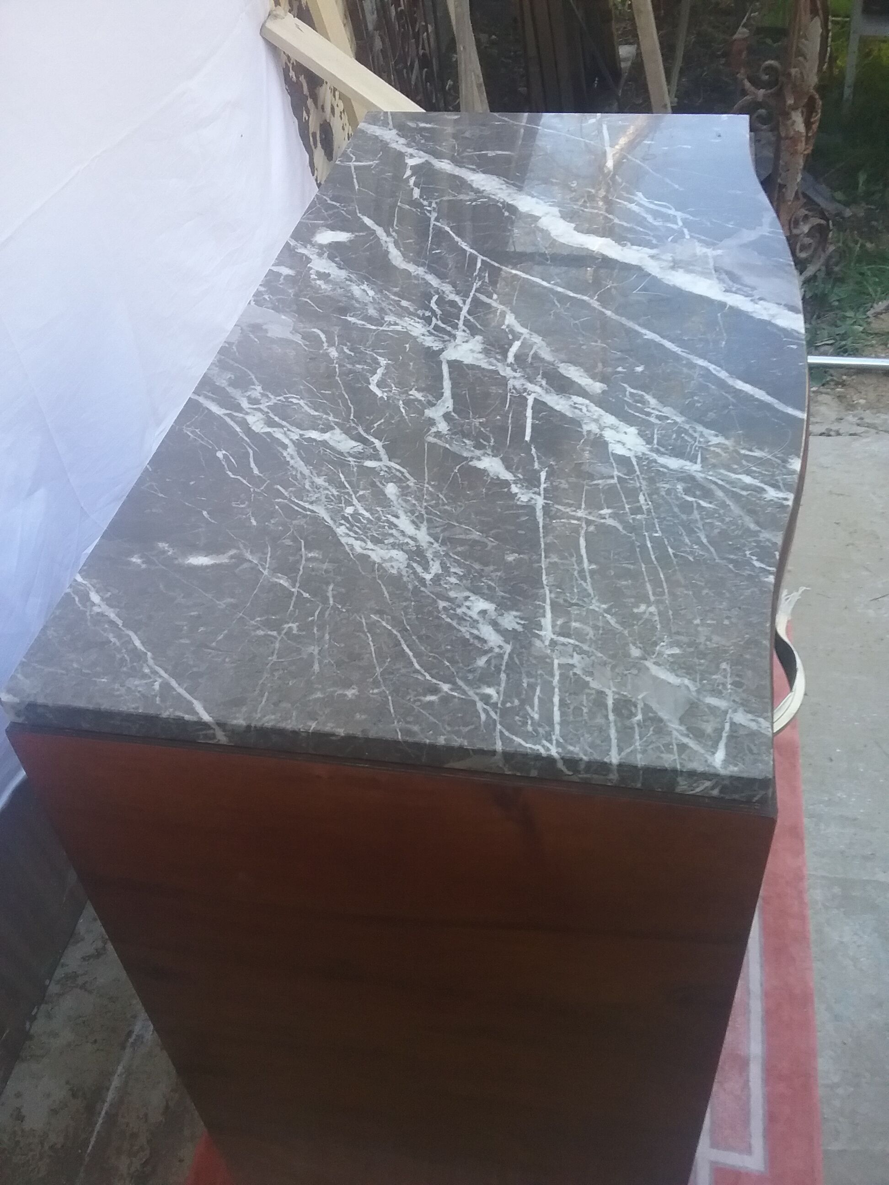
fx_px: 1062
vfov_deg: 58.4
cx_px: 444
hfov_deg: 45.4
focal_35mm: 31
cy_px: 592
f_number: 2.2
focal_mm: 3.3
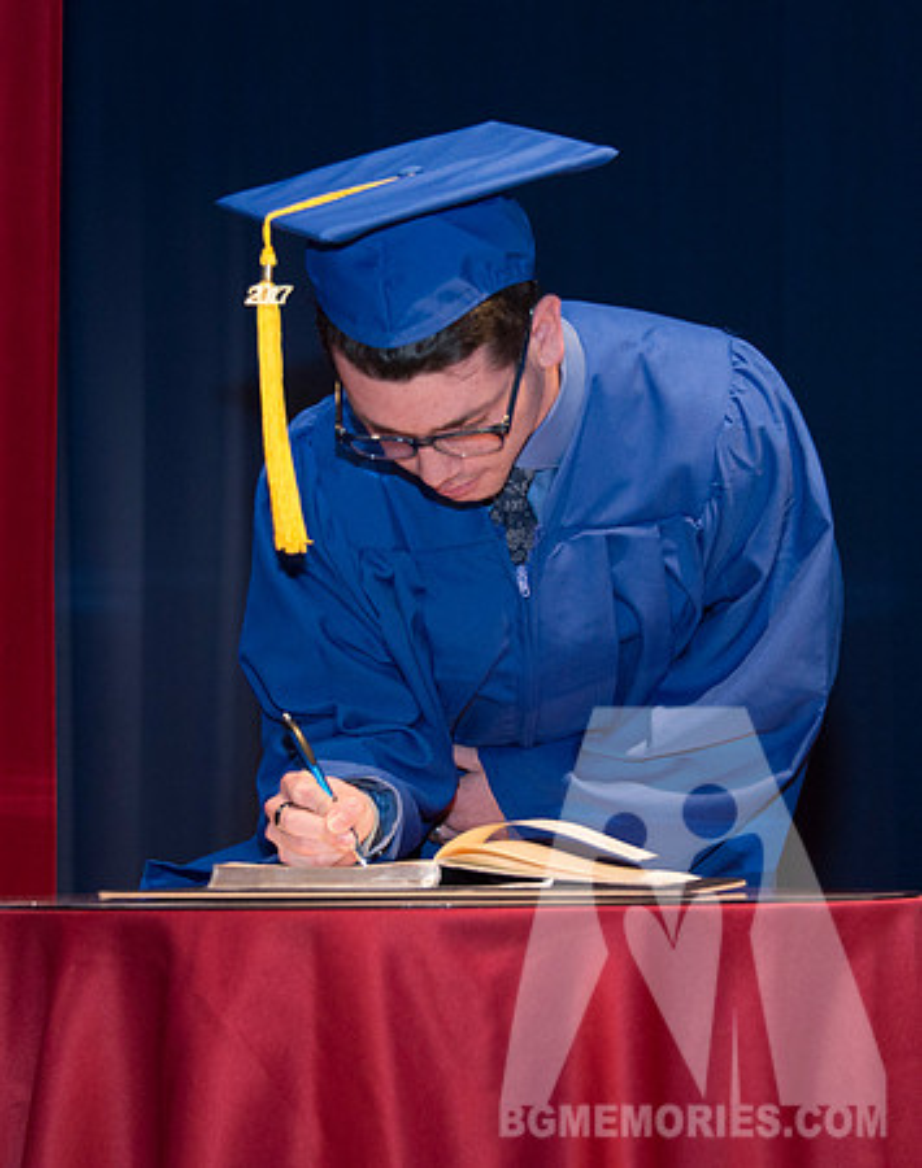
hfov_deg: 10.8
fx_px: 4898
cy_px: 565
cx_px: 495
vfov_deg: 13.6
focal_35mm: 142
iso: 2000
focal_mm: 90
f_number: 5.3
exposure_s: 1/80
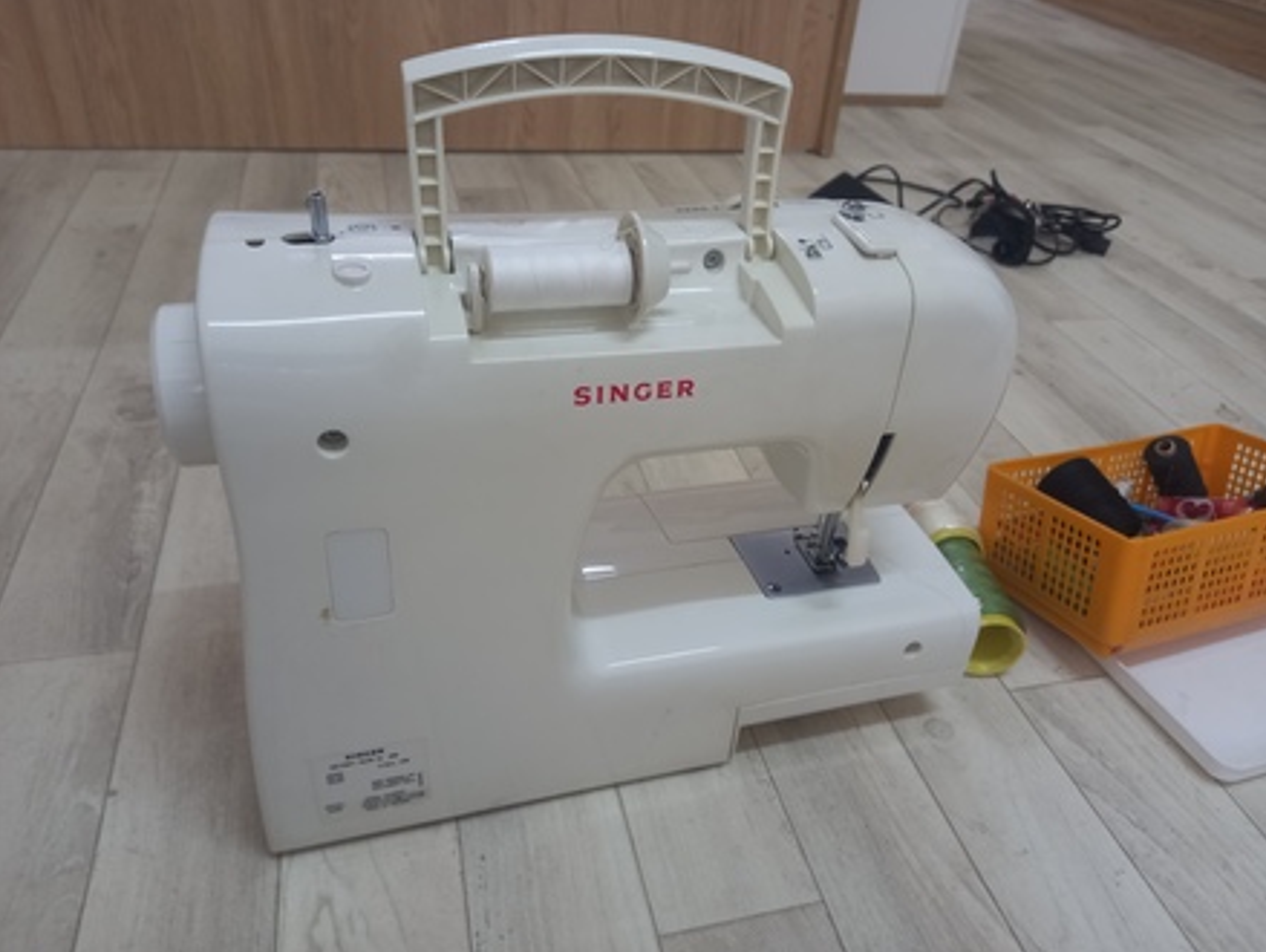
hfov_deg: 67.2
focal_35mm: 26
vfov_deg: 53.1
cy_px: 469
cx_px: 656
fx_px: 952
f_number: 2
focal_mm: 4.6
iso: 250
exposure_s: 1/24
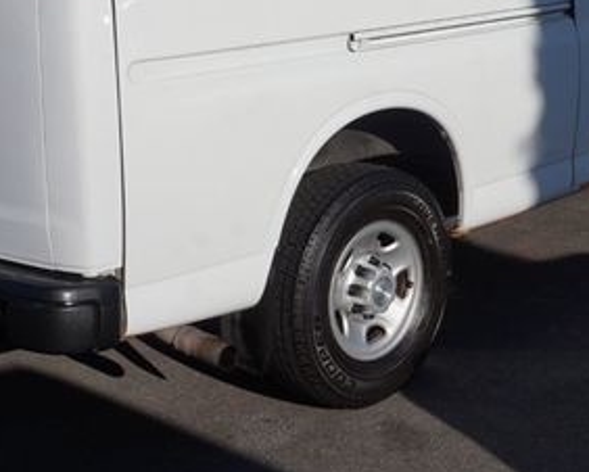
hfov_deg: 28.2
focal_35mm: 67
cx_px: 330
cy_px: 58
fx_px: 1170
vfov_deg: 22.3
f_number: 13
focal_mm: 21
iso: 100
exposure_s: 1/250
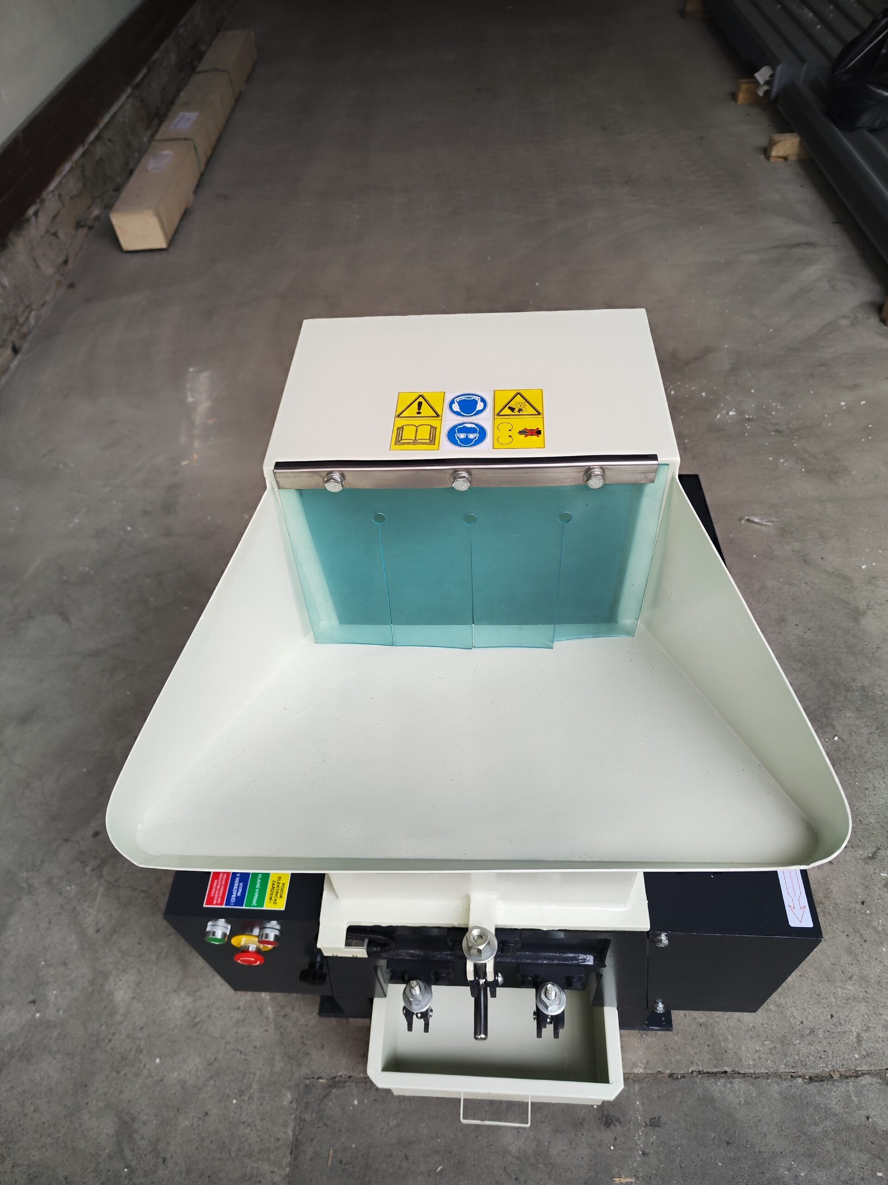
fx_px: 787
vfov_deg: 73.9
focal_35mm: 23
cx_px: 444
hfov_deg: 58.9
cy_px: 592
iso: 185
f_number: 1.69
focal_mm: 7.01
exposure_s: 1/100
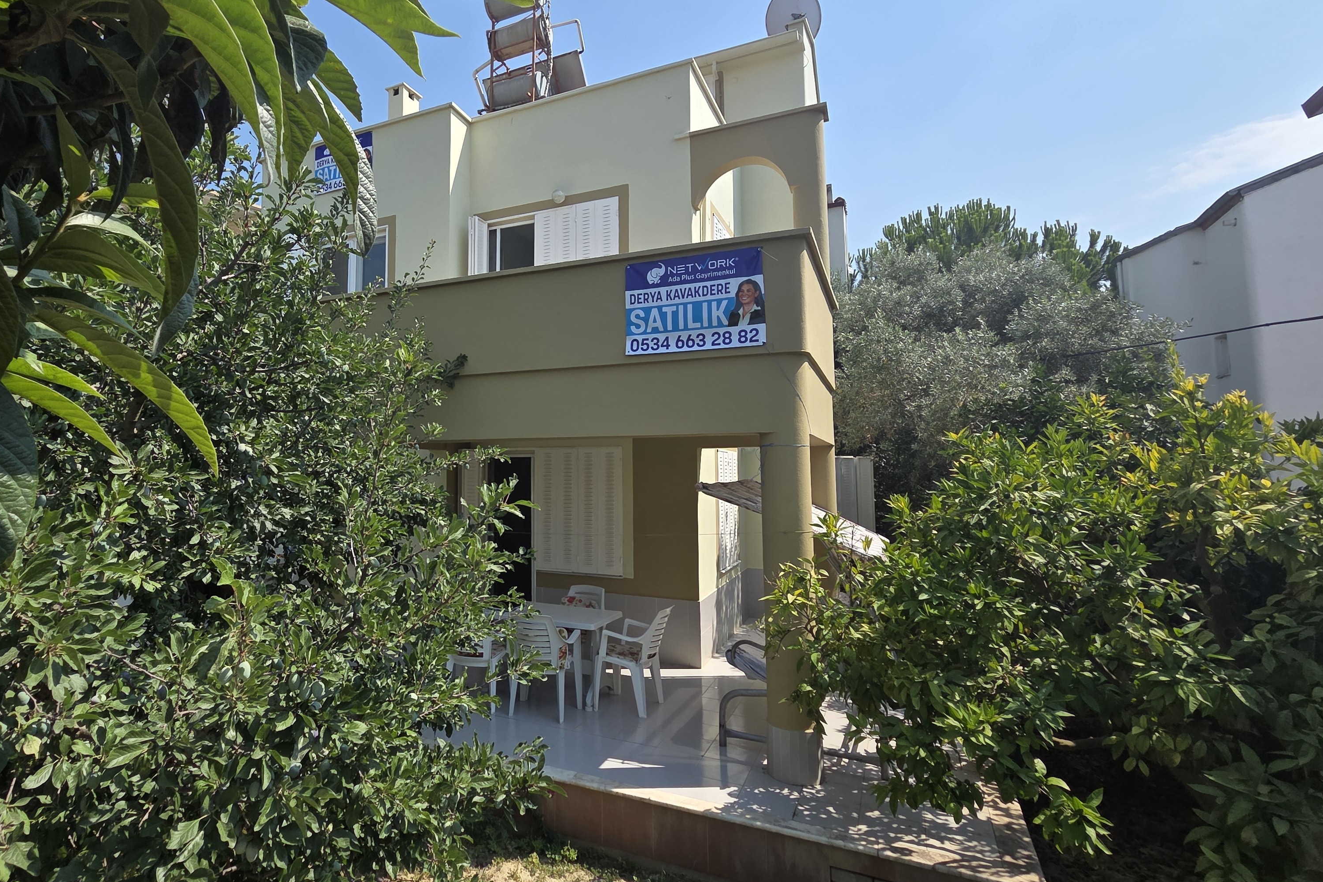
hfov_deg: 87.9
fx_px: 661
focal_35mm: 18
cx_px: 483
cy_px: 407
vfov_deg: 67.3
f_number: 2.2
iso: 50
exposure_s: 1/1677
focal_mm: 2.2
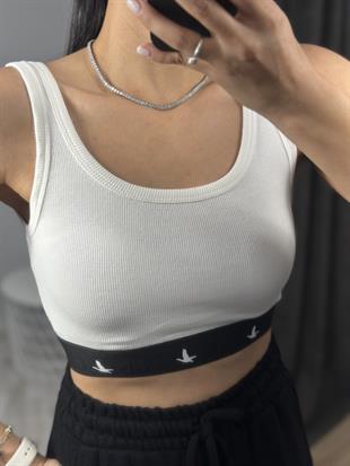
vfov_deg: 39.6
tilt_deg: -38.9
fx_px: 647
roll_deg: -0.1
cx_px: 175
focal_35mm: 48
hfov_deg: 30.3
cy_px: 233
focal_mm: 6.86
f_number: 1.78
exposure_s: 1/154
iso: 64
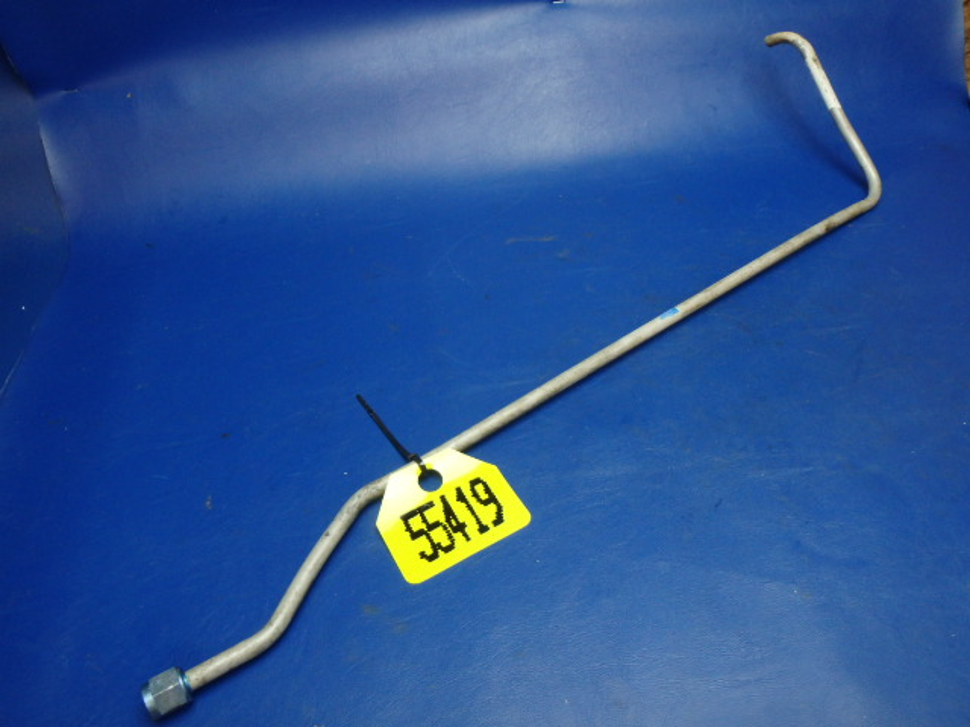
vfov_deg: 49.7
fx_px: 785
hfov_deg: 63.4
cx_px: 485
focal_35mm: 28
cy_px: 364
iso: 320
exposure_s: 1/30
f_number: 3.9
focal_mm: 5
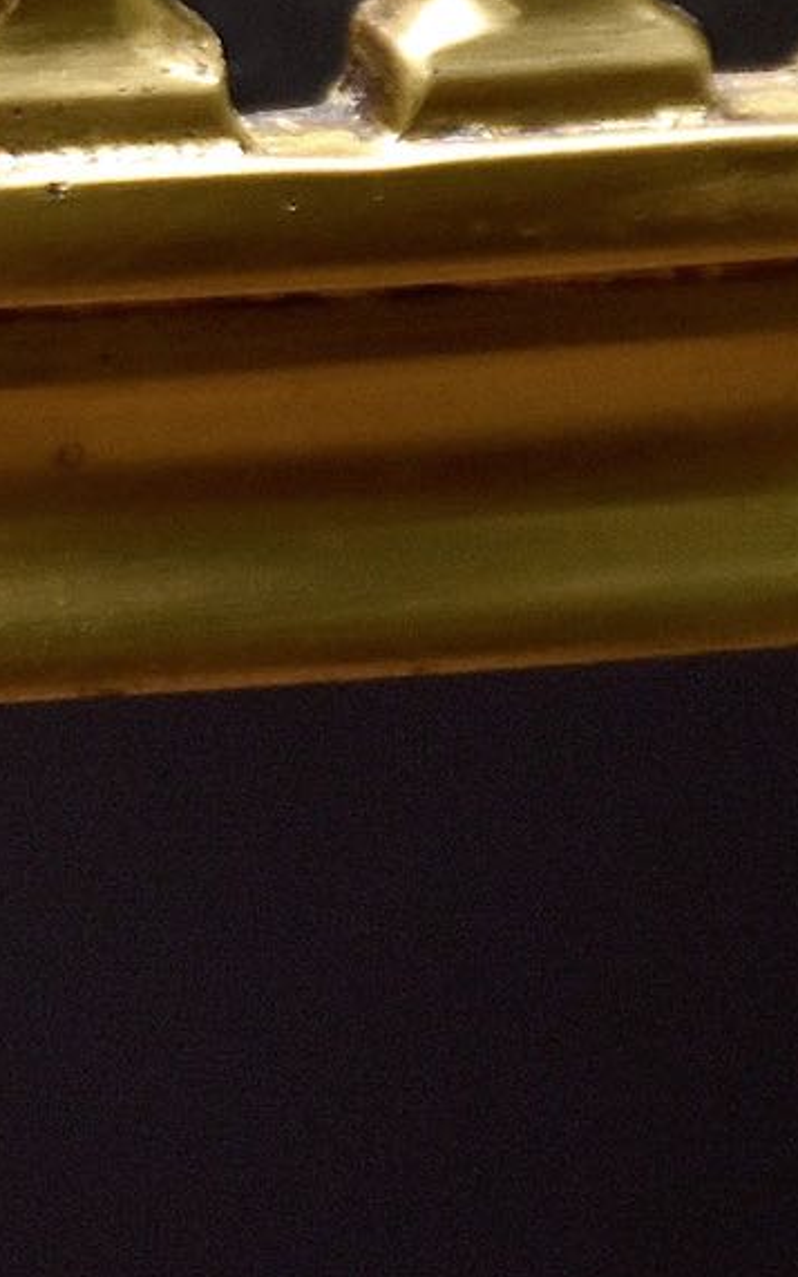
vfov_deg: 2.9
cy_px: 101
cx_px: -1627
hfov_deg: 1.8
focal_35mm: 723
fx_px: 25152
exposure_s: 1/160
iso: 640
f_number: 5.3
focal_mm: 90
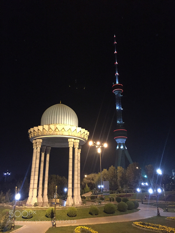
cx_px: 88
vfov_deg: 61.7
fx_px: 195
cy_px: 116
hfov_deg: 48.2
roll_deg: -0.4
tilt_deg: +20.9
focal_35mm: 29
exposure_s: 1/17
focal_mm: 4.15
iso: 640
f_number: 2.2
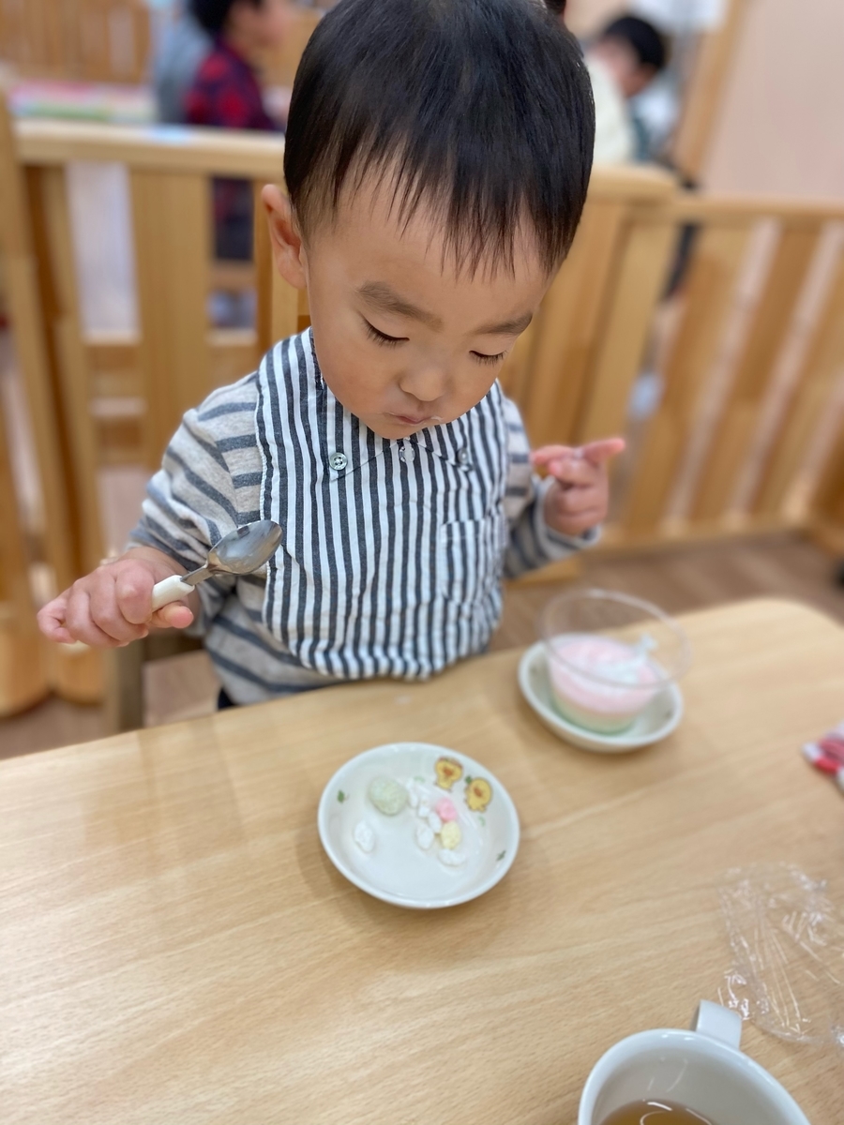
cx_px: 422
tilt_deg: -32.3
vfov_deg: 67.3
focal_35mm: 26
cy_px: 562
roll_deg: -6.2
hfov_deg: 53.1
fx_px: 845
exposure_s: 1/121
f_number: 1.8
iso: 125
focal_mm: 4.25
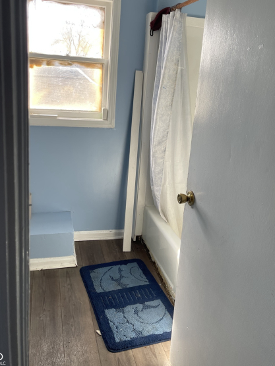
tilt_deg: -12.4
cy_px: 150
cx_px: 142
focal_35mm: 30
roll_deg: -3.4
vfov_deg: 59.6
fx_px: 318
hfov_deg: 46.8
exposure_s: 1/191
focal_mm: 5.1
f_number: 1.6
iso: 32
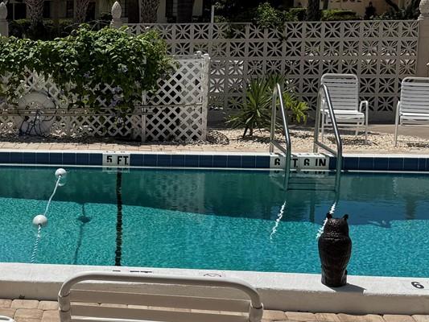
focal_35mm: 72
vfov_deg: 20.4
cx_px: -1
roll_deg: +0.2
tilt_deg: -11.1
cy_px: 174
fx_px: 893
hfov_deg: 25.7
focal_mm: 6.76
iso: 80
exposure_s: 1/10417
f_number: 1.78
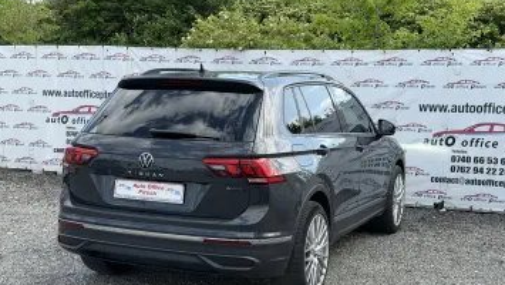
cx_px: 253
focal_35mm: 53
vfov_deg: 22.6
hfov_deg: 39.2
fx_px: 710
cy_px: 177
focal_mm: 6.76
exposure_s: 1/1403
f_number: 1.78
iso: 64
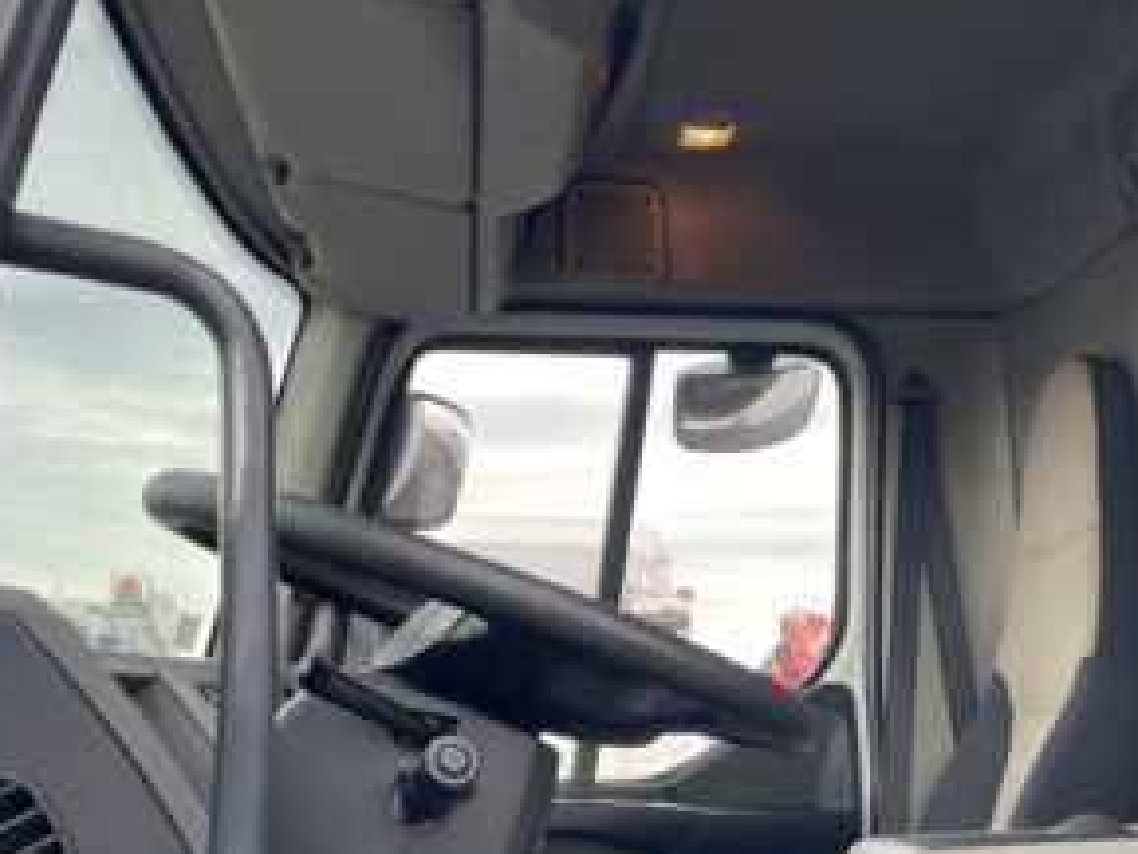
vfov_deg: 26.6
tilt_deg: +1.0
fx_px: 1776
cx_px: 945
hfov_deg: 34.2
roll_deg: +2.3
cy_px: 661
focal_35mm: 54
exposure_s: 1/128
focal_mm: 4.2
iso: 32
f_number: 1.6
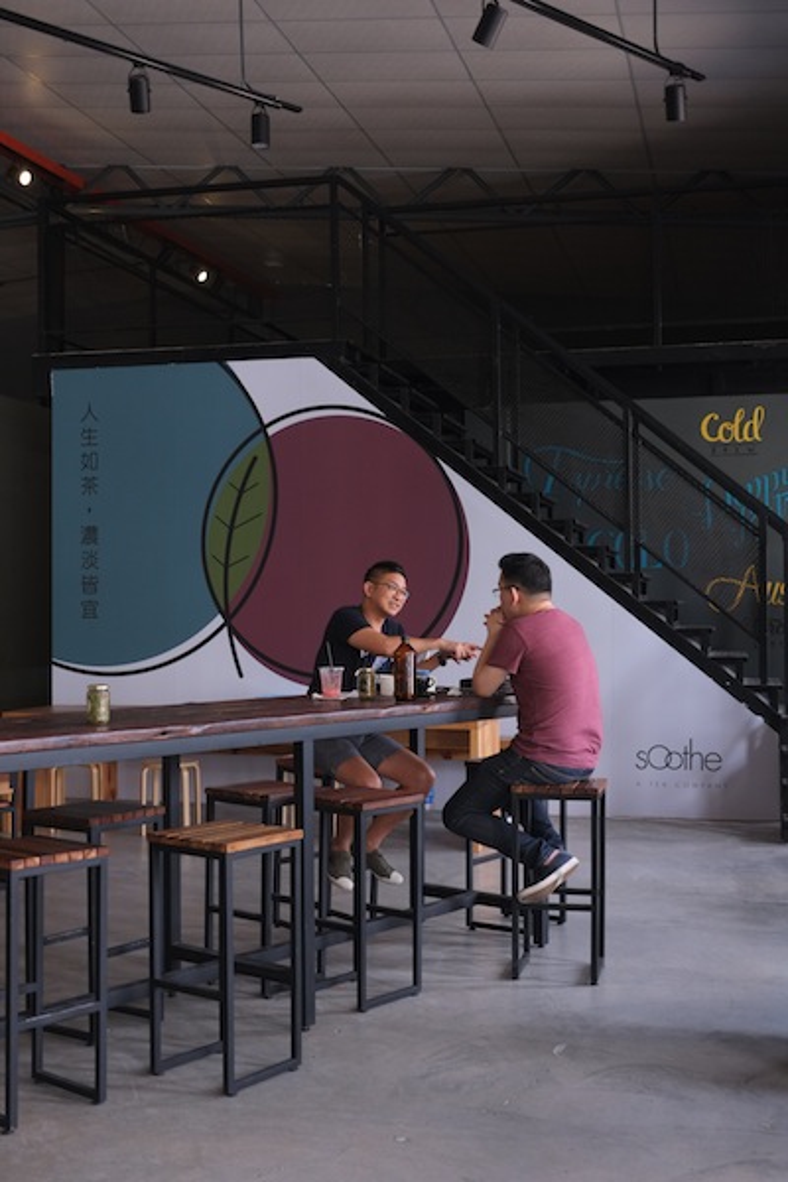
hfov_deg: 32.6
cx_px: 394
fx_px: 1346
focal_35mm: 41
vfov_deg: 47.4
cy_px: 591
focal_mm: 27
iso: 640
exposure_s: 1/125
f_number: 2.8
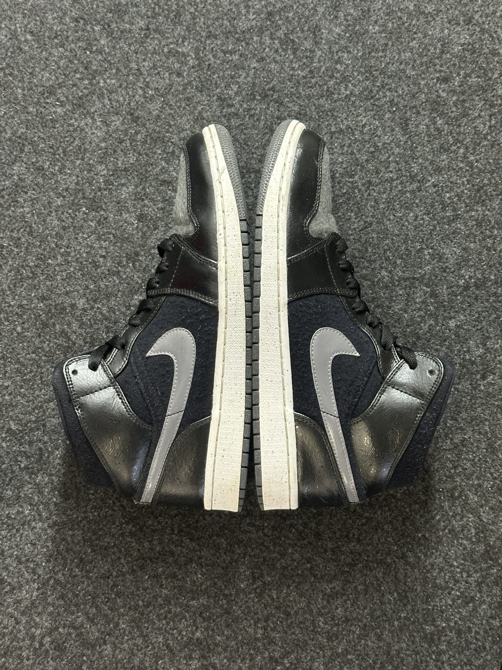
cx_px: 251
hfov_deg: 30.3
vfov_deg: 39.7
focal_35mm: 48
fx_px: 928
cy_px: 335
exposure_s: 1/33
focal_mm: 6.86
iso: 400
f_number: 1.78
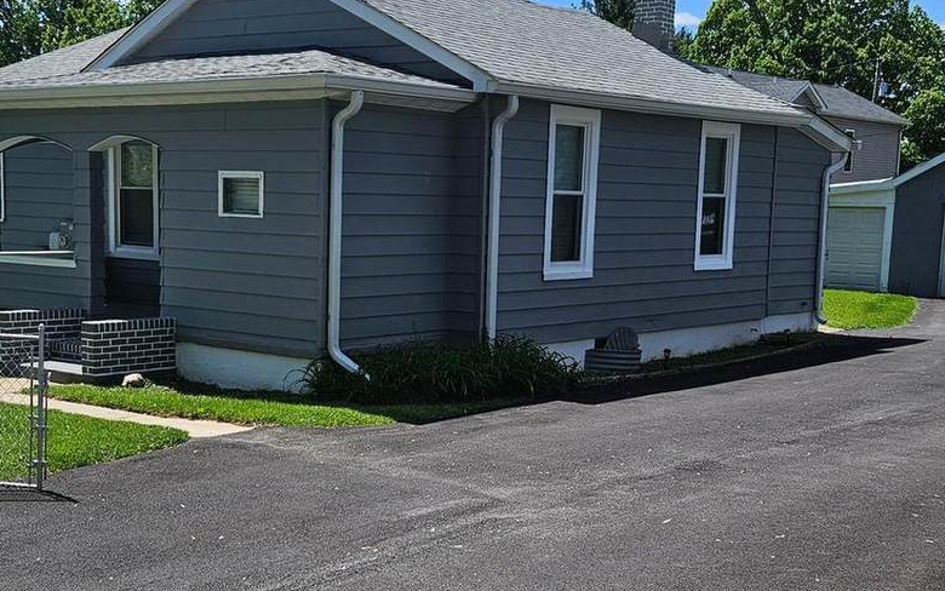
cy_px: 363
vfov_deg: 31.9
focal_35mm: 40
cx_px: 363
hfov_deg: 48.9
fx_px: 1030
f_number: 1.8
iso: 25
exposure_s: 1/2384
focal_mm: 5.4
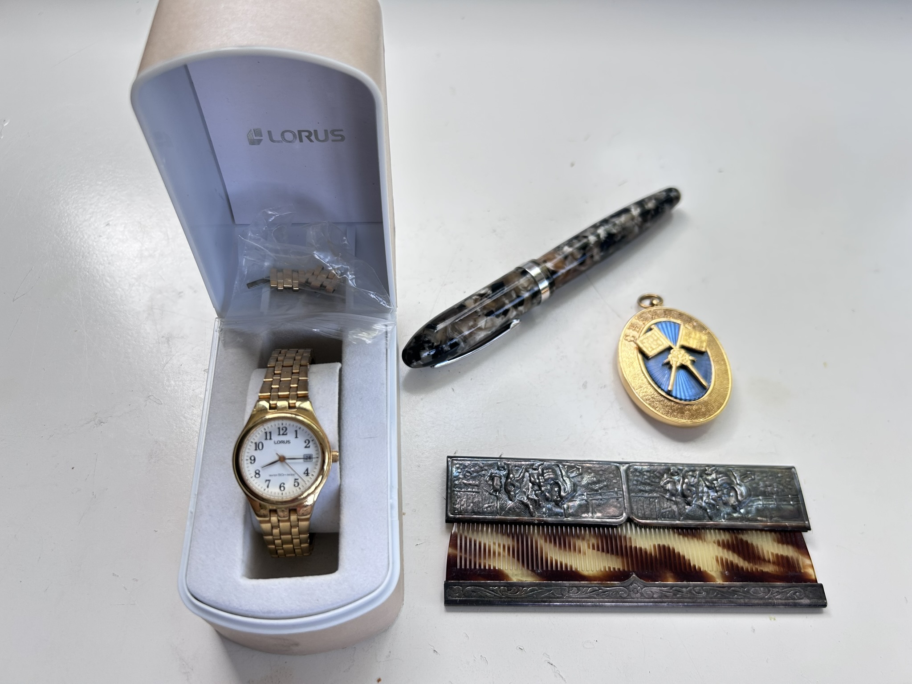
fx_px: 685
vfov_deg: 53.1
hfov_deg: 67.3
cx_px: 456
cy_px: 342
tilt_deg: -57.1
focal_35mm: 26
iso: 40
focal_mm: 5.7
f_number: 1.5
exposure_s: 1/121
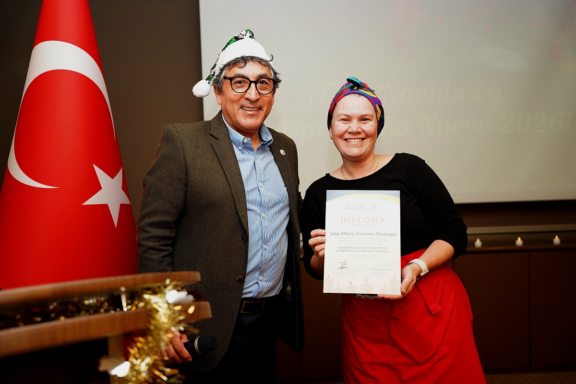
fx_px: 594
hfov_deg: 51.8
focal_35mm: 37
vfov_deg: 35.9
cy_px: 192
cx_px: 288
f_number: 2.8
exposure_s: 1/500
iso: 800
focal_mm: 37.1
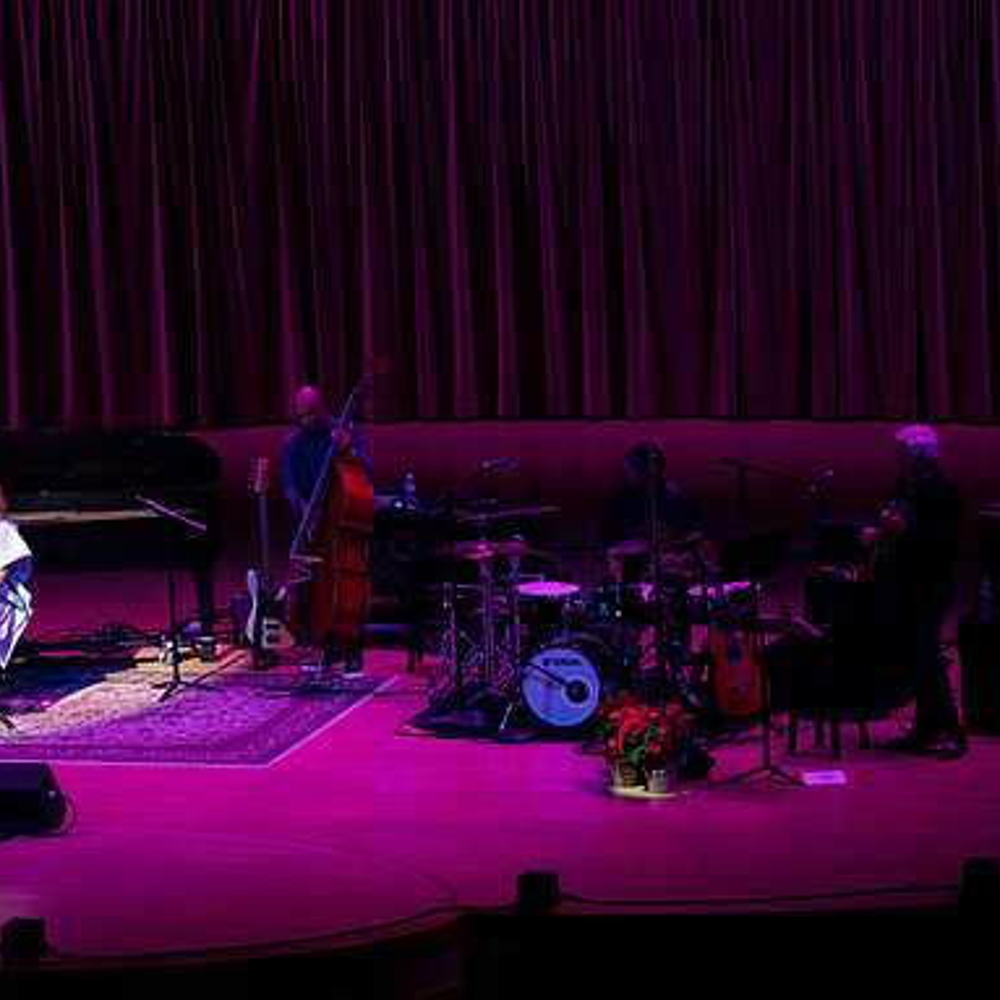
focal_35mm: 152
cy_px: 503
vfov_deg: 11.5
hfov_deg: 11.5
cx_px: 295
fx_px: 4968
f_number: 5
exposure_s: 1/320
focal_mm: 118
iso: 2500
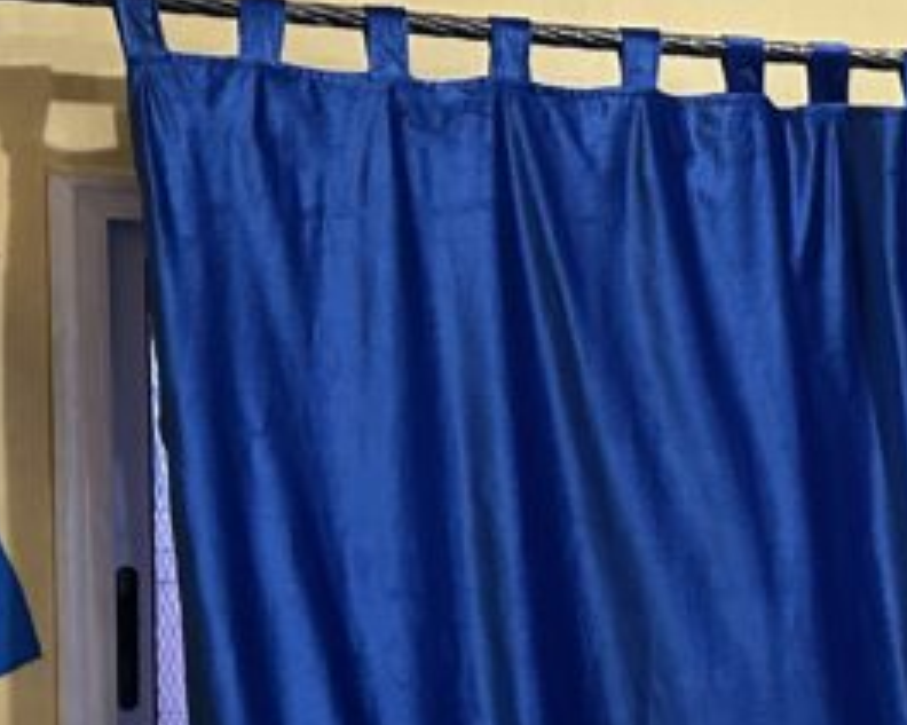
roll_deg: +1.9
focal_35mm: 91
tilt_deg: +2.7
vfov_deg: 16.8
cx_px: 876
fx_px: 2442
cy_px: 478
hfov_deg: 20.5
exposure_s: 1/33
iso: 800
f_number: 1.78
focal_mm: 6.86
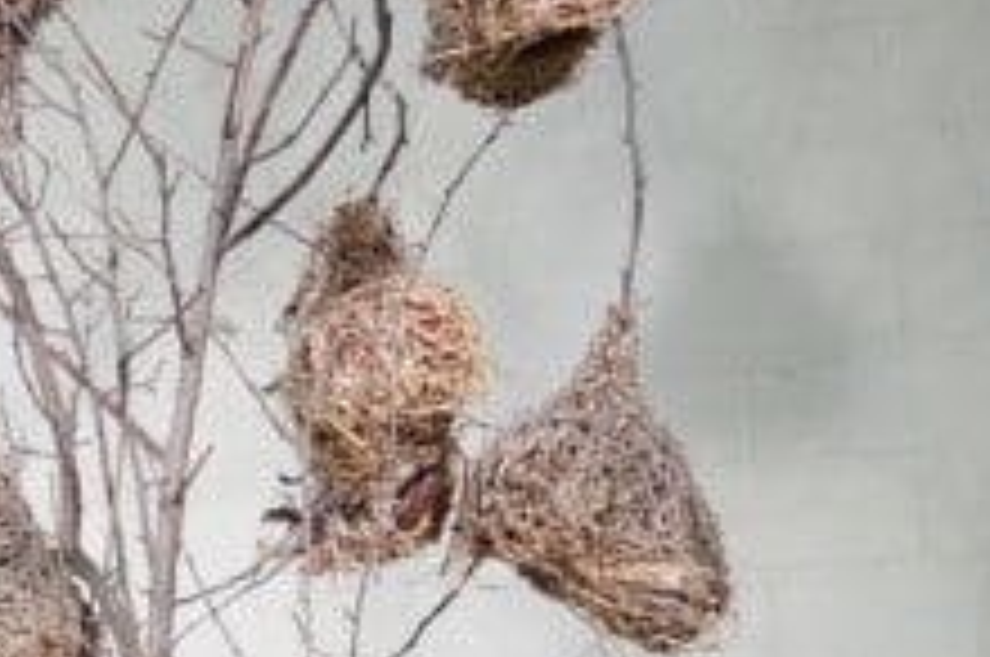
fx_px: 2252
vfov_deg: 16.5
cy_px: 493
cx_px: -58
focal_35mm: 82
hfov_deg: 23.5
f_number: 3.2
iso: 100
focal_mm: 13.31
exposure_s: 1/160
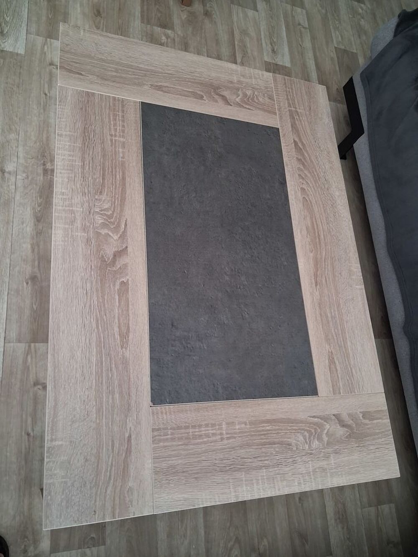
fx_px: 435
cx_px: 209
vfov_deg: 65.3
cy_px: 278
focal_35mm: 27
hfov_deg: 51.4
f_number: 1.8
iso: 400
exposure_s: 1/120
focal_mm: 4
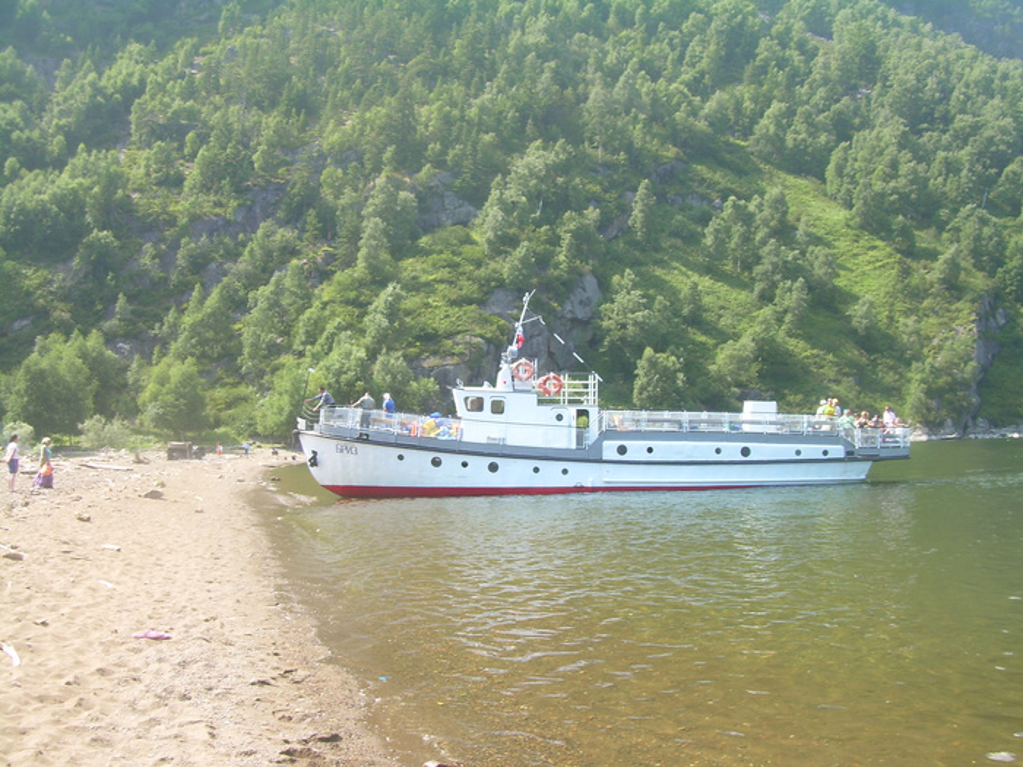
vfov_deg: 37.7
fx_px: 1123
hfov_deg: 49.0
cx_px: 512
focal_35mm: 38
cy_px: 384
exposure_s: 1/105
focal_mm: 6.3
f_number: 4.6
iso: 50
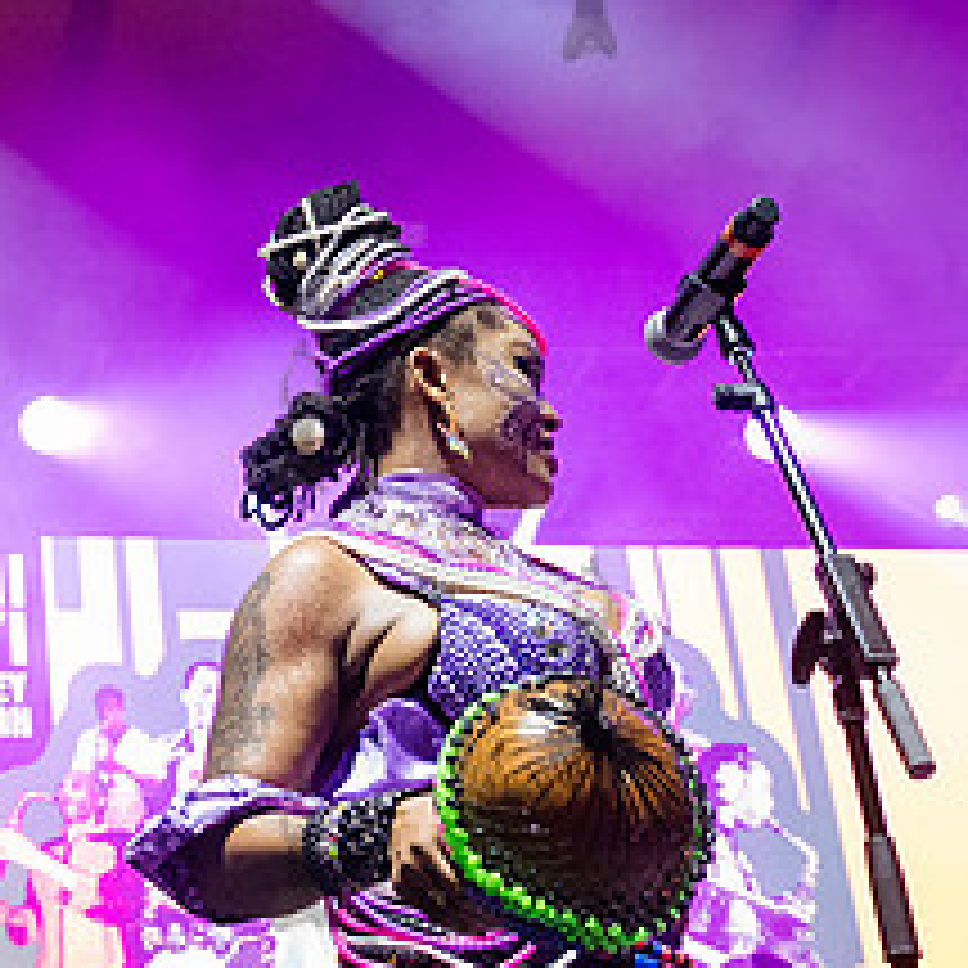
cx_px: -365
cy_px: 463
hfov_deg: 17.3
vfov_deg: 18.7
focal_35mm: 93
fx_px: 2942
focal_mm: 31
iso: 5000
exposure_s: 1/500
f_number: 4
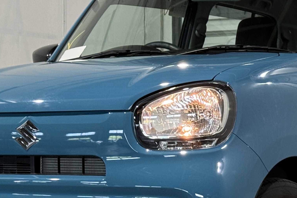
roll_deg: +0.3
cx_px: 219
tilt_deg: +1.1
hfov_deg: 15.5
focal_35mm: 132
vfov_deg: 10.4
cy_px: 115
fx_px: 1089
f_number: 1.78
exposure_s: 1/60
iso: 125
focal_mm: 6.76
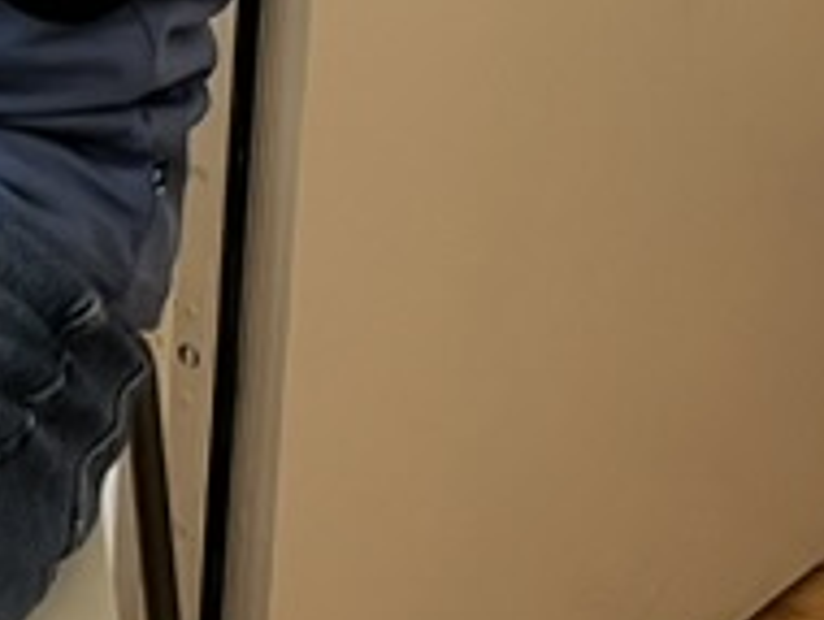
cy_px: -845
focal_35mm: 140
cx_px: -876
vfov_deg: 9.5
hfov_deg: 12.3
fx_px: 3337
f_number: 1.6
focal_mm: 5.1
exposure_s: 1/50
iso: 80
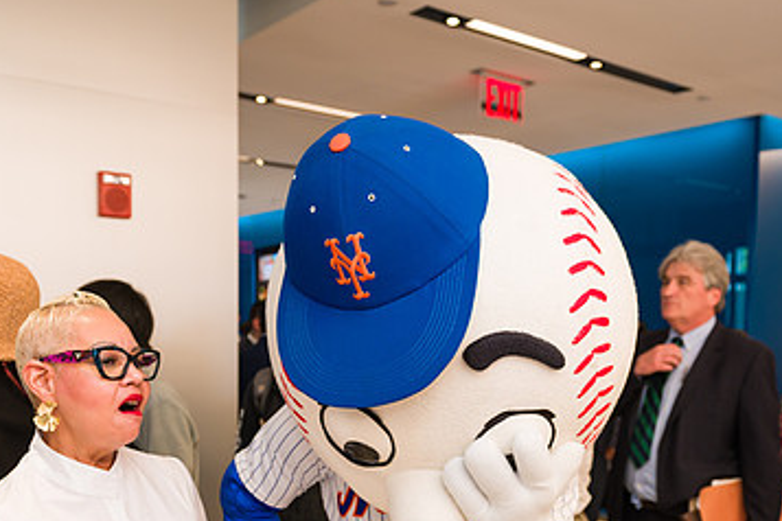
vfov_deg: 33.3
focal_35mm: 39
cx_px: 361
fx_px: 847
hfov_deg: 49.5
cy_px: 409
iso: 400
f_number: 4
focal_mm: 24
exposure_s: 1/200
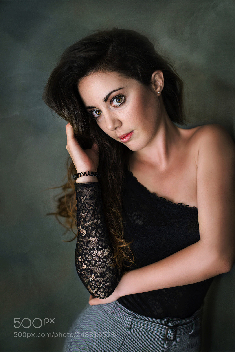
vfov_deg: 39.6
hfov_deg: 27.0
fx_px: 489
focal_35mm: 50
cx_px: 118
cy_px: 176
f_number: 2
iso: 500
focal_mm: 50
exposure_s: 1/100
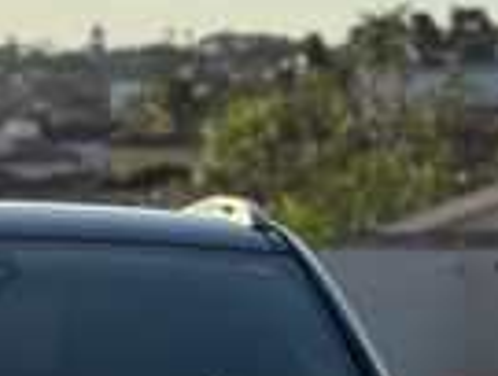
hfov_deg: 11.7
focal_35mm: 167
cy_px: 608
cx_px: -26
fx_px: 2409
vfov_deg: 8.7
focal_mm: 6.76
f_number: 1.78
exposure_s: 1/5208
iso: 64
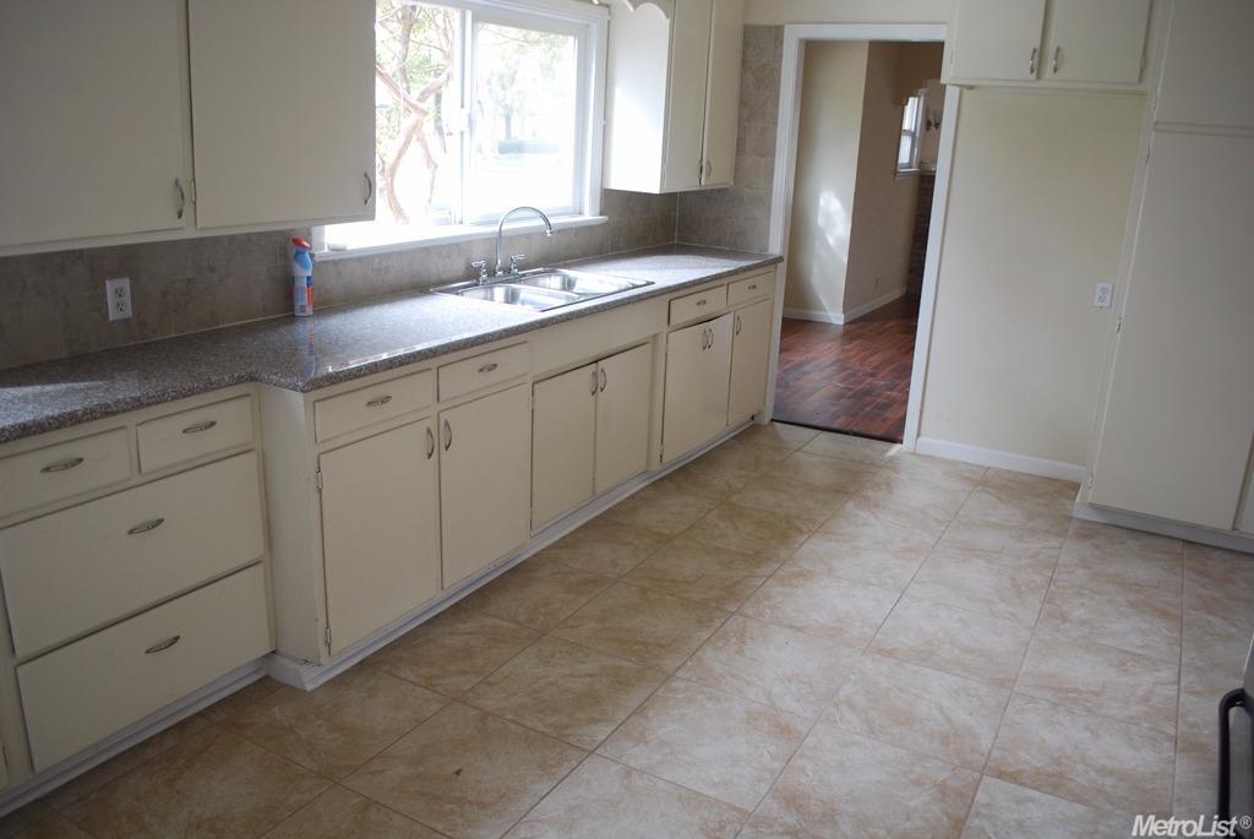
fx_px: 941
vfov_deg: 48.0
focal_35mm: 27
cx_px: 627
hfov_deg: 67.3
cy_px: 420
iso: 320
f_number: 3.5
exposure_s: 1/30
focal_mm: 18
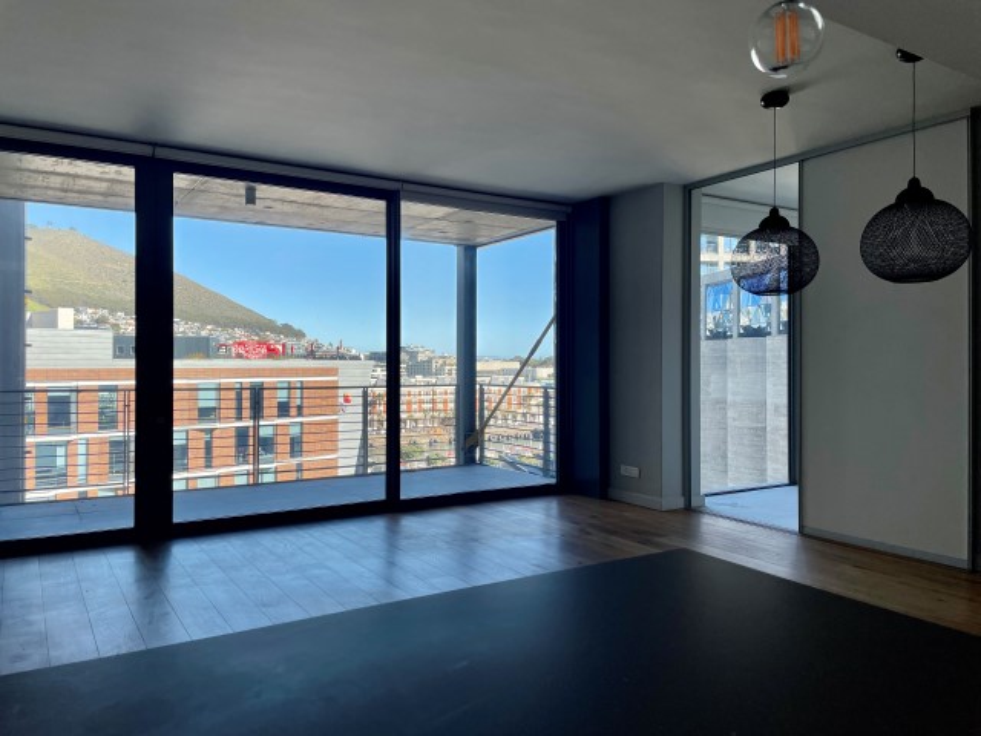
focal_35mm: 26
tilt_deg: +0.4
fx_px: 737
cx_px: 490
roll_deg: -0.5
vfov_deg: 53.1
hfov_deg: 67.3
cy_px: 368
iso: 32
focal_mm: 4.2
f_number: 1.6
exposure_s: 1/609
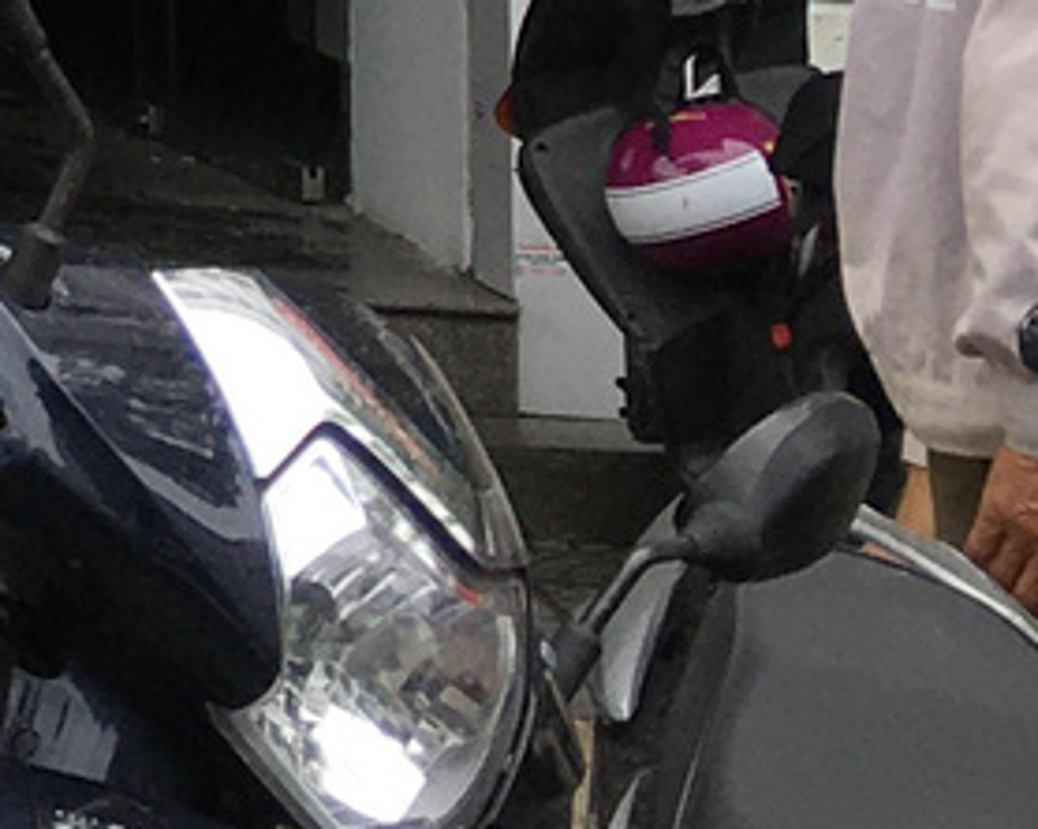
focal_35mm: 204
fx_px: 6263
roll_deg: -3.0
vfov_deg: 7.0
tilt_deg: +9.9
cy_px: -1415
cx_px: -1467
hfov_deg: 8.6
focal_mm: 4.15
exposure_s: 1/641
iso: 25
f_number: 2.2
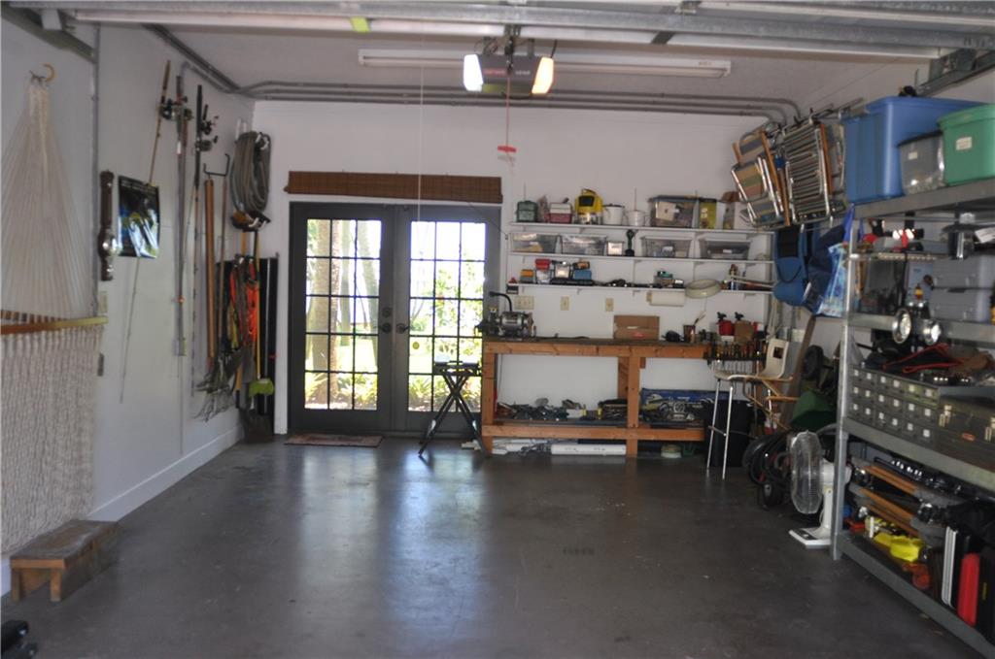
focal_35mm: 30
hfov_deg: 62.0
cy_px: 330
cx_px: 498
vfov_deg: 43.5
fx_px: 828
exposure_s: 1/200
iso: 400
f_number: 2.8
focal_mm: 20
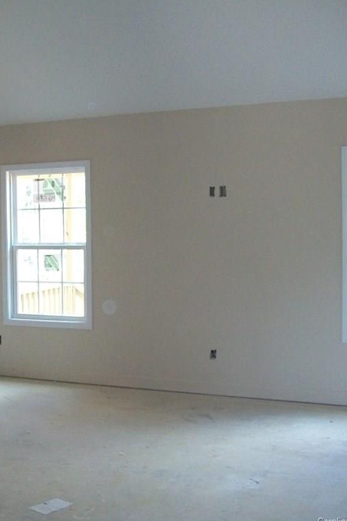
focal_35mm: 51
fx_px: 738
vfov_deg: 38.9
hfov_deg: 25.7
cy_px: 262
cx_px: 42
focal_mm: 6
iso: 160
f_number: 2.7
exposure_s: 1/60
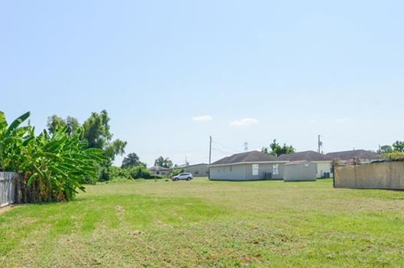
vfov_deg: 42.0
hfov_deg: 60.3
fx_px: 347
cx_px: 215
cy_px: 163
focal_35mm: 31
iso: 800
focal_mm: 16
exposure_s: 1/1250
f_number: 13
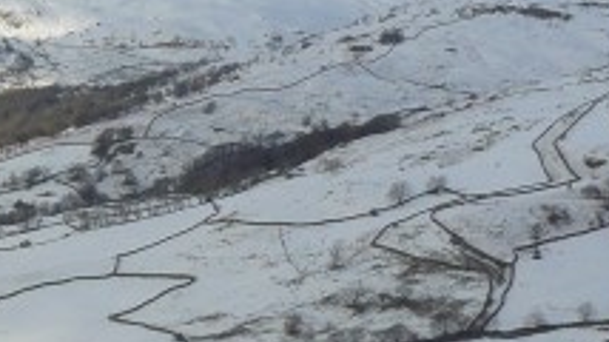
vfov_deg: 8.6
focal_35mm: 141
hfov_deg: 14.4
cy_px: 40
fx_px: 2275
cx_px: -265
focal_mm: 6
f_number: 5.6
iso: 100
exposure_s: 1/400
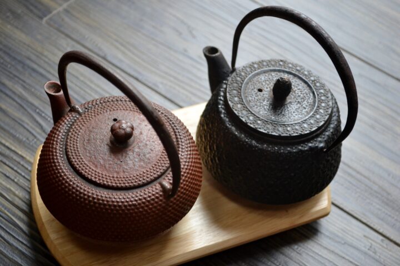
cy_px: 133
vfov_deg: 20.6
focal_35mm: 66
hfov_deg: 30.5
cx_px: 200
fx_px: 733
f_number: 5.3
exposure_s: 1/80
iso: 800
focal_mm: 44
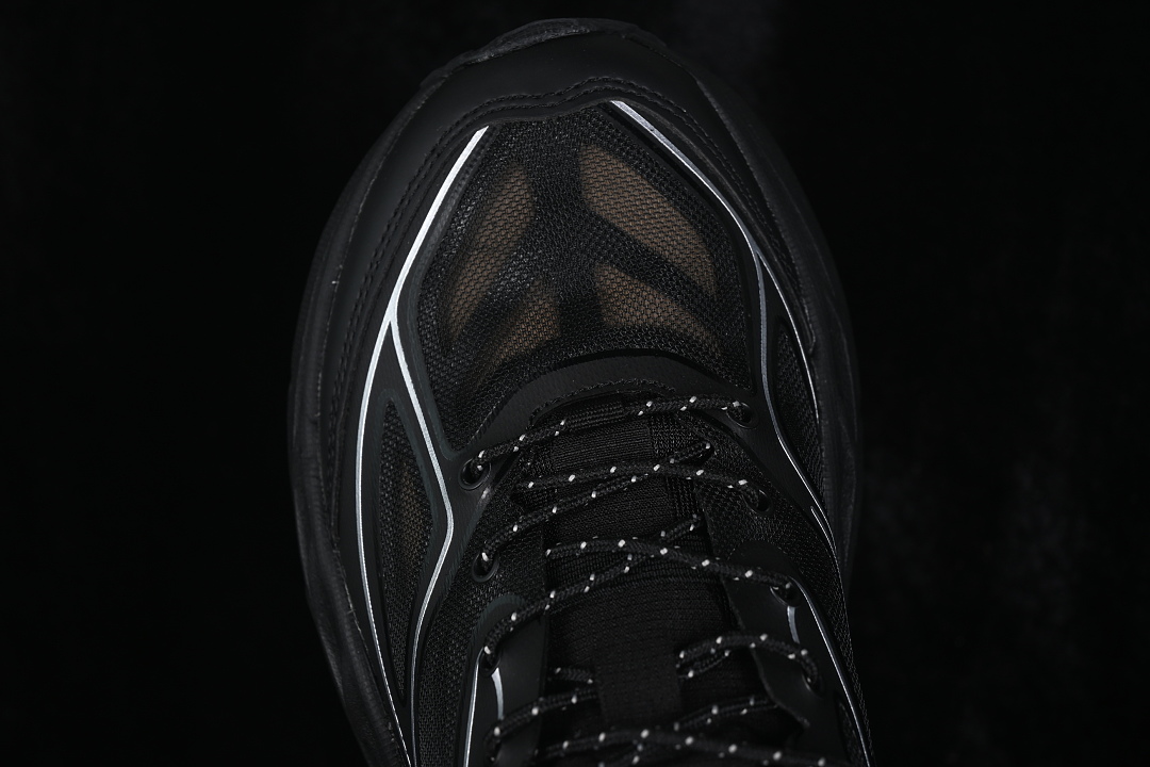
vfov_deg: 18.2
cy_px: 384
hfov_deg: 27.0
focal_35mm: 75
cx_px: 575
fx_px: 2396
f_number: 6.3
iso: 160
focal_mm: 50
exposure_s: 1/60
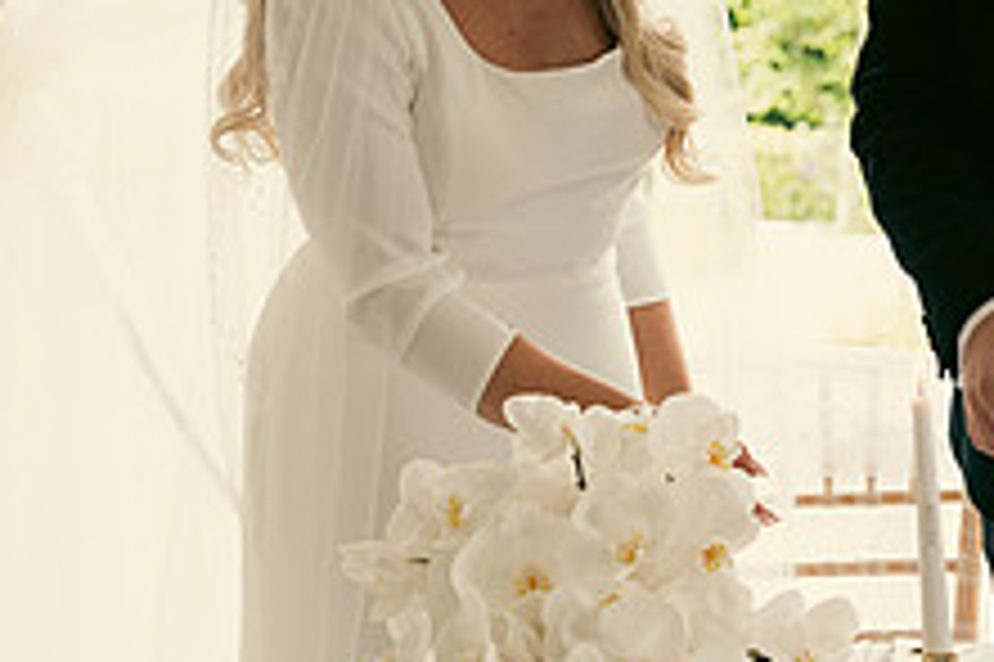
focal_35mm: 142
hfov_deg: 14.4
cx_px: 787
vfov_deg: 9.6
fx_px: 3918
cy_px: 151
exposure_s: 1/160
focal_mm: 54
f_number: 3.5
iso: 125
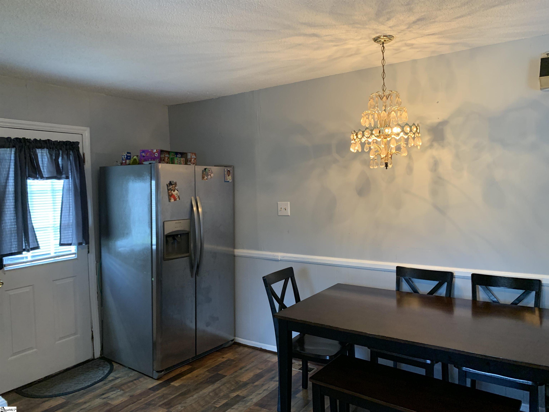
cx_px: 274
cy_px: 206
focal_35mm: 26
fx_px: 412
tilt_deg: -3.4
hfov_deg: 67.3
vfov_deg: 53.1
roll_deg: +1.7
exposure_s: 1/60
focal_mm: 4.25
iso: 250
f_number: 1.8
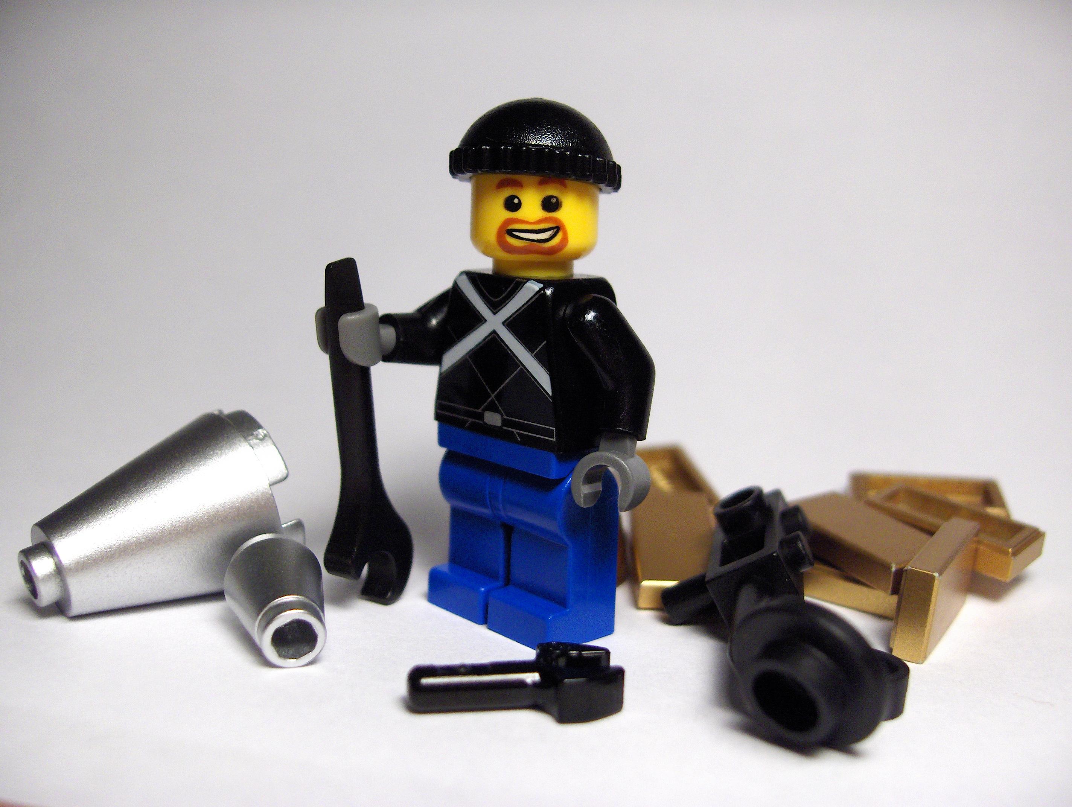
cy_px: 404
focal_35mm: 39
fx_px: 1209
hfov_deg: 47.8
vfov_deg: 36.9
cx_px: 536
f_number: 2.8
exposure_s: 1/265
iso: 100
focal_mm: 8
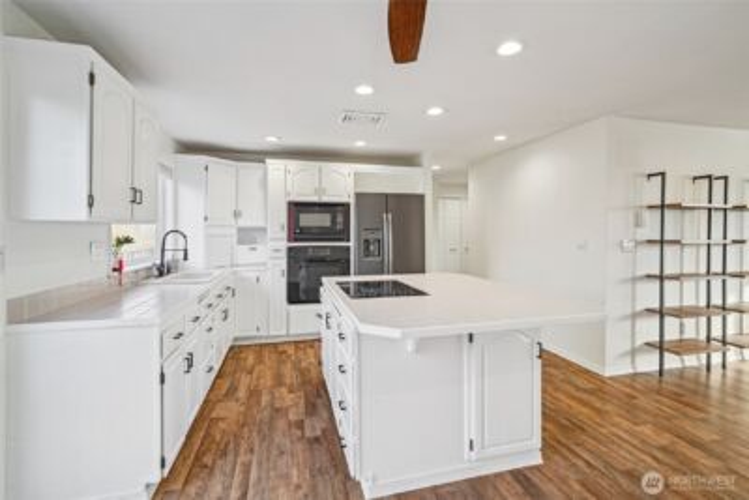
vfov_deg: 73.8
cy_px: 250
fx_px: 333
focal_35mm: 16
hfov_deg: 96.7
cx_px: 374
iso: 1600
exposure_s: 1/60
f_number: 8
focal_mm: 16
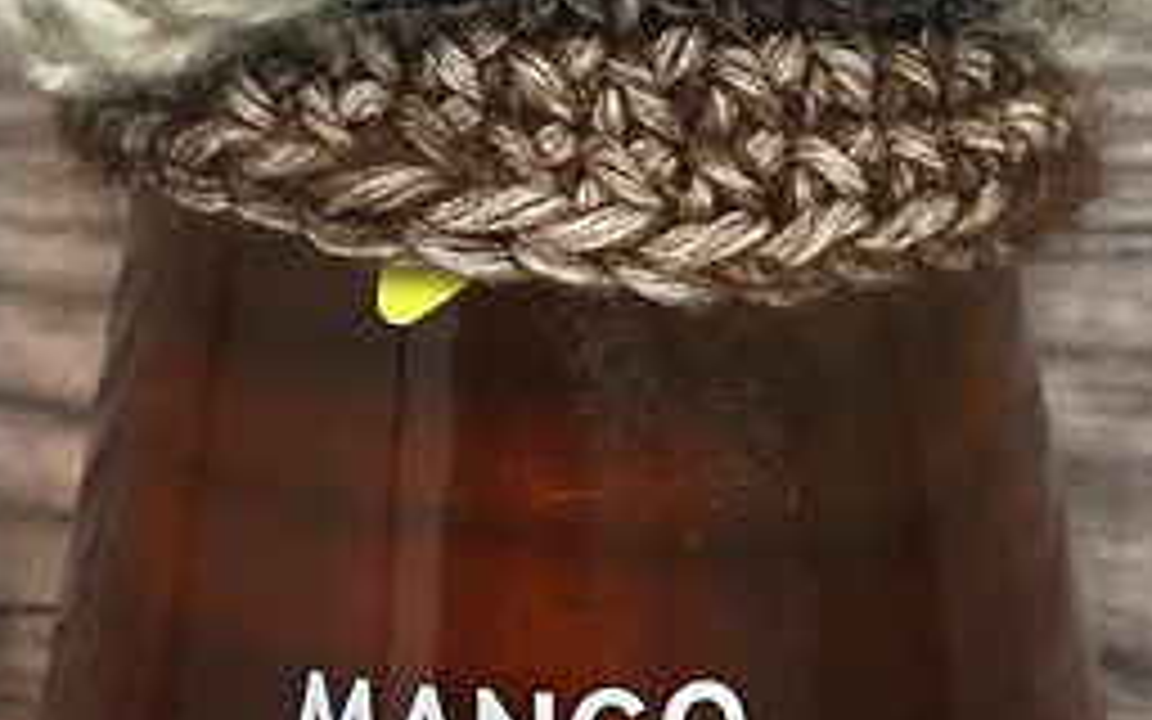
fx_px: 2417
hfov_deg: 26.8
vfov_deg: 16.3
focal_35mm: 77
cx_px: 603
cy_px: -126
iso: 100
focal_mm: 4.15
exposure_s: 1/30
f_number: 2.2
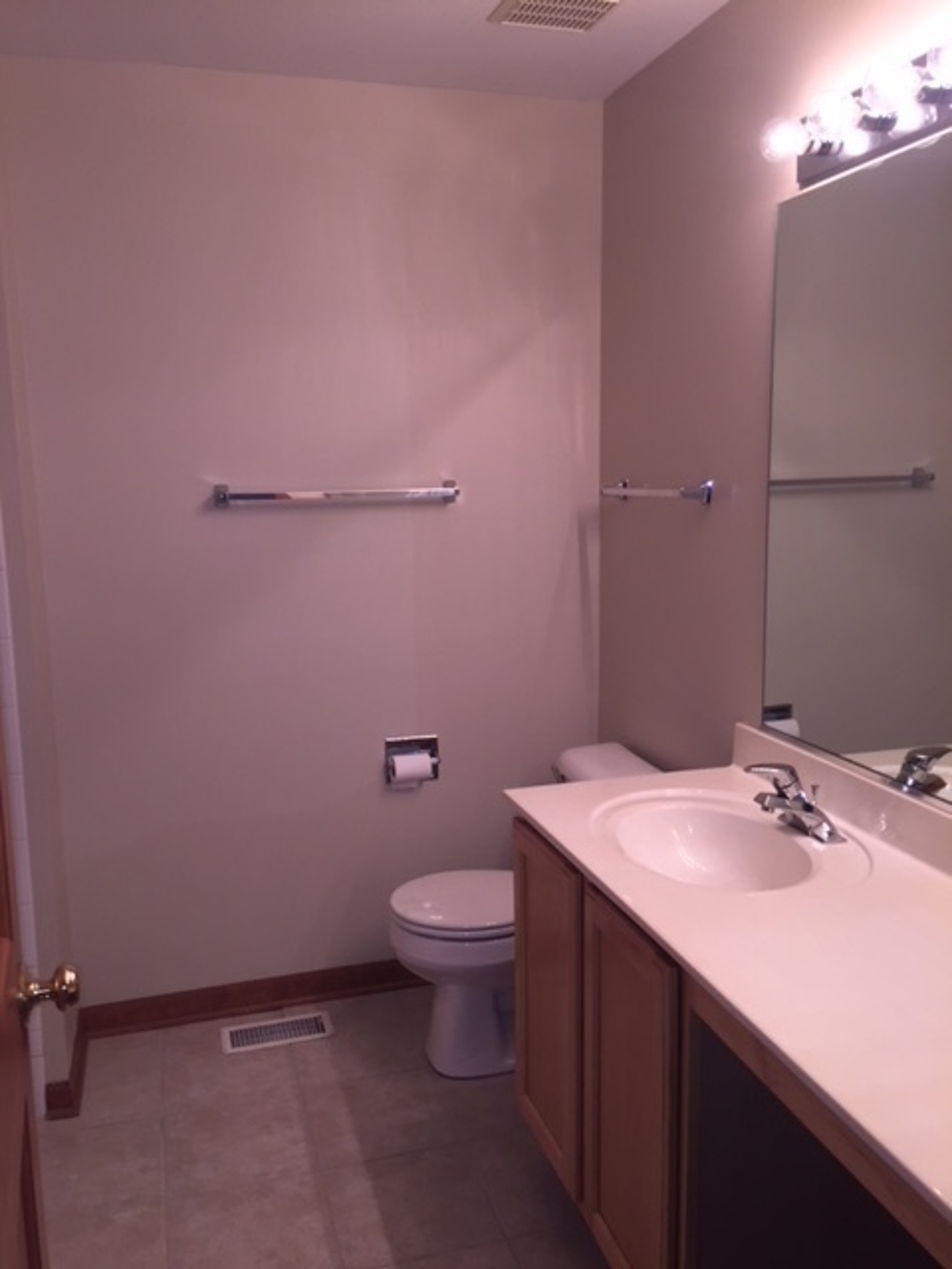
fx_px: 1063
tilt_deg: -9.7
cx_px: 476
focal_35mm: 29
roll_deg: +0.9
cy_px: 634
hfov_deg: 48.2
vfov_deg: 61.7
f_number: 2.2
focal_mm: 4.15
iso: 32
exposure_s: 1/30
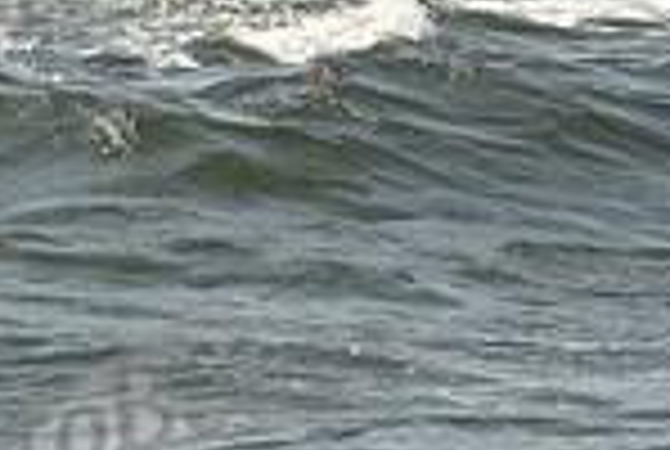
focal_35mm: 330
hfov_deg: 6.1
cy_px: -214
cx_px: -405
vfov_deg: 4.2
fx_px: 6154
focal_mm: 85
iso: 250
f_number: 9
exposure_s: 1/800
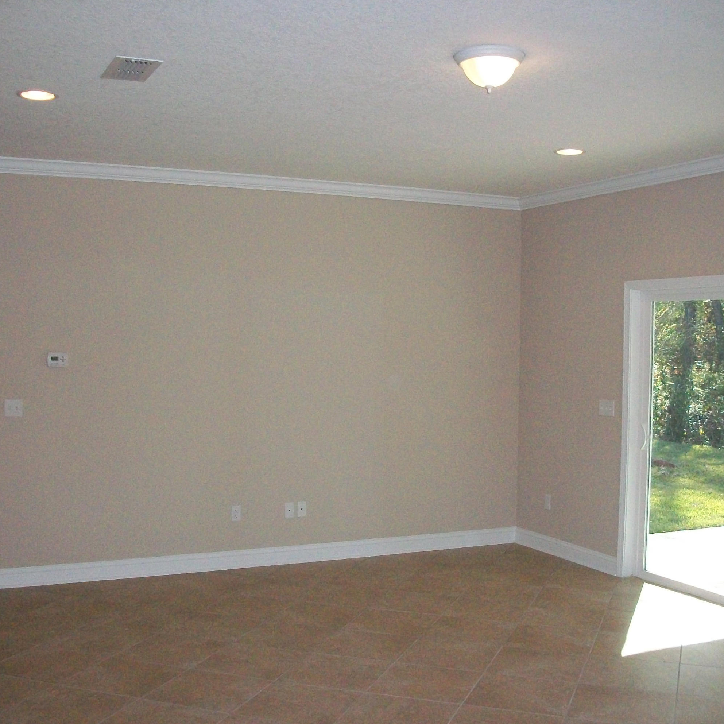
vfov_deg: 43.9
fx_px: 899
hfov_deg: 43.9
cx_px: 354
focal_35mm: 38
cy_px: 361
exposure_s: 1/500
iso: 400
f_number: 2.9
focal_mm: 5.7
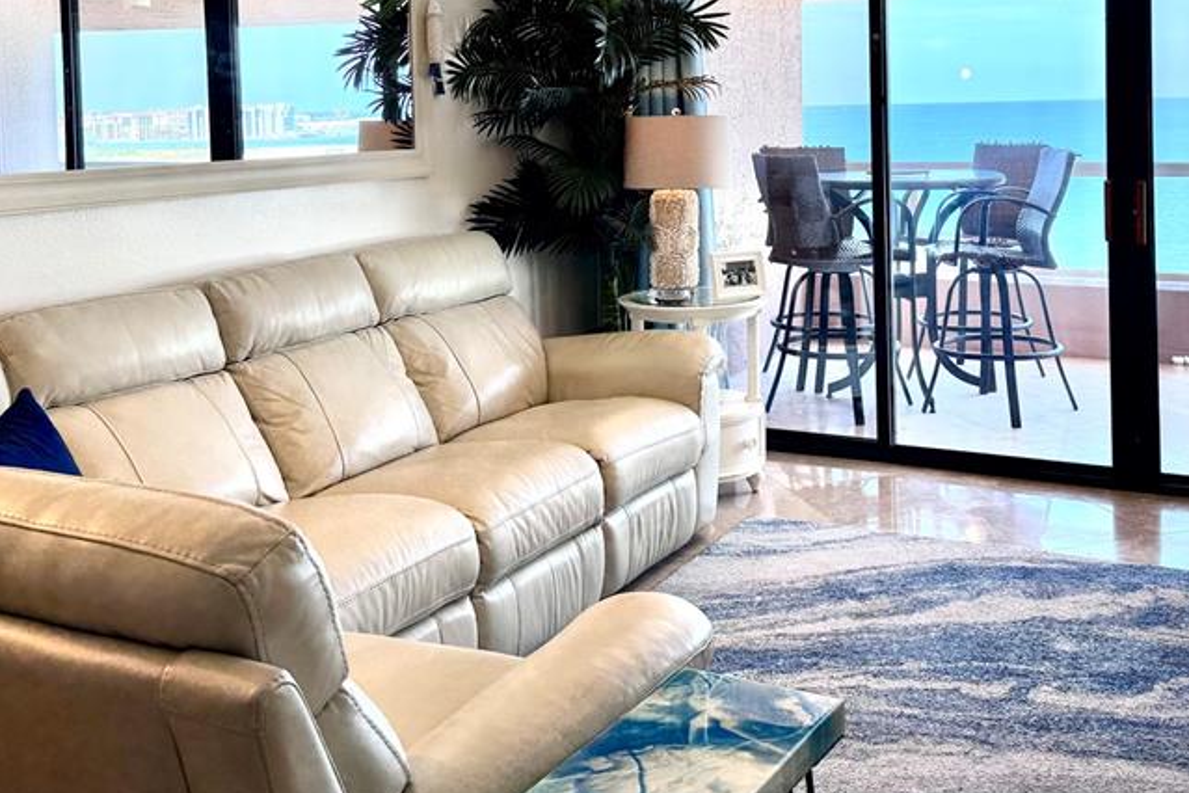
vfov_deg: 32.4
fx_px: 1321
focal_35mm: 40
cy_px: 147
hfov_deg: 48.2
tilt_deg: -2.5
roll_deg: +1.0
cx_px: 713
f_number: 1.78
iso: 64
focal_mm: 6.76
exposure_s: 1/175
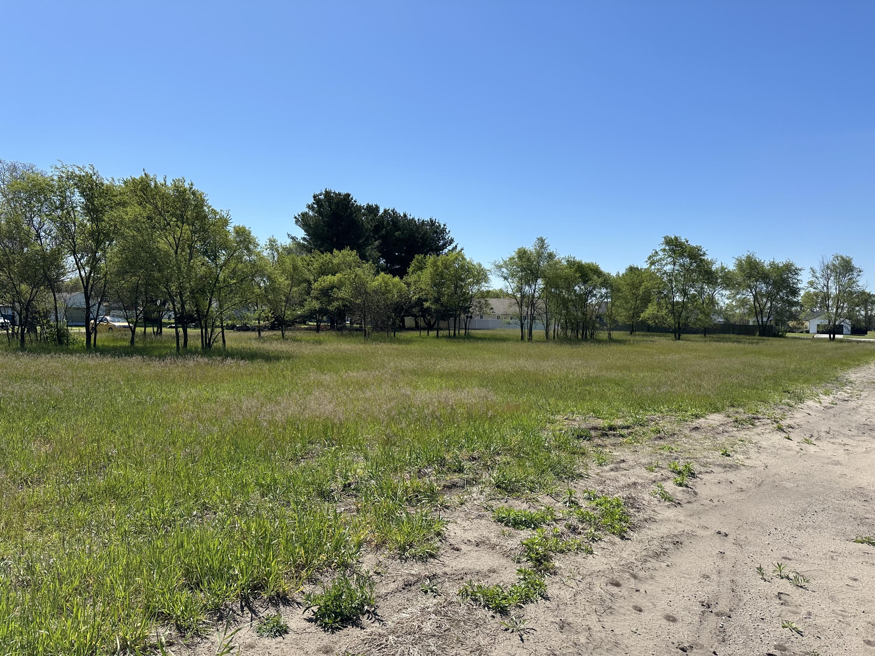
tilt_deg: +0.4
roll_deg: -0.9
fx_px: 607
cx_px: 438
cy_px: 328
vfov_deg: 56.8
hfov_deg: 71.6
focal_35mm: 24
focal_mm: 6.86
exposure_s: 1/5000
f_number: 1.78
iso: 80
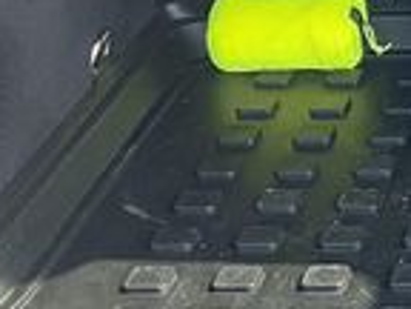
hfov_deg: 11.1
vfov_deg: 9.2
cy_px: 46
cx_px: 836
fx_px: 1912
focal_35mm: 161
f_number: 1.8
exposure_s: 1/165
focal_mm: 3
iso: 32
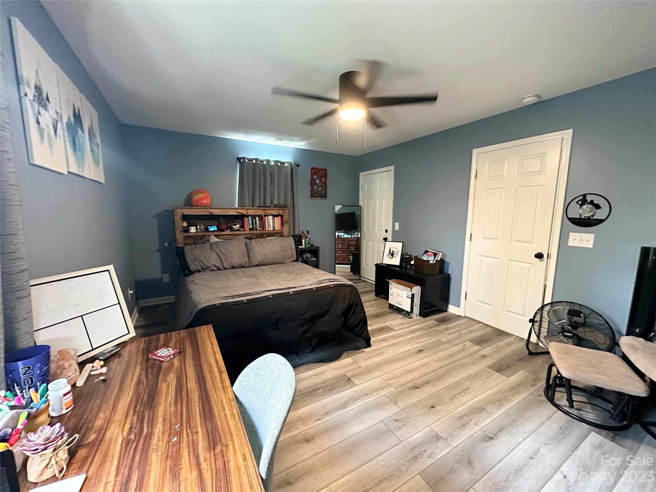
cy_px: 246
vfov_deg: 85.7
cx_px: 328
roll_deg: -0.3
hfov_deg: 102.1
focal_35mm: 14
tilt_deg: -8.2
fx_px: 265
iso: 1000
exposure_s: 1/60
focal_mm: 2.22
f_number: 2.2
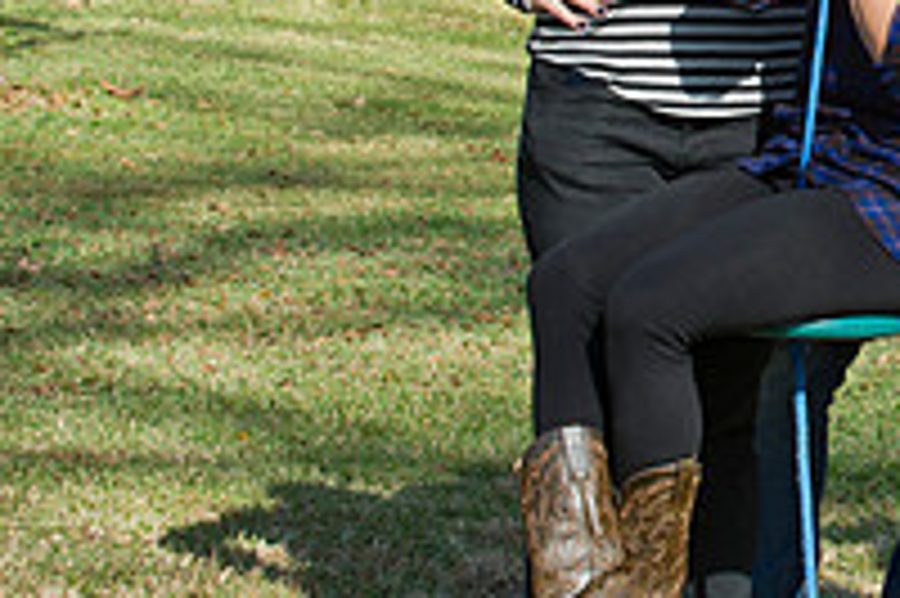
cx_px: 1048
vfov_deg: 6.3
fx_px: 5420
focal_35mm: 217
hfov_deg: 9.4
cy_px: -9
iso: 400
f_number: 9
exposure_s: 1/250
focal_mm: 75
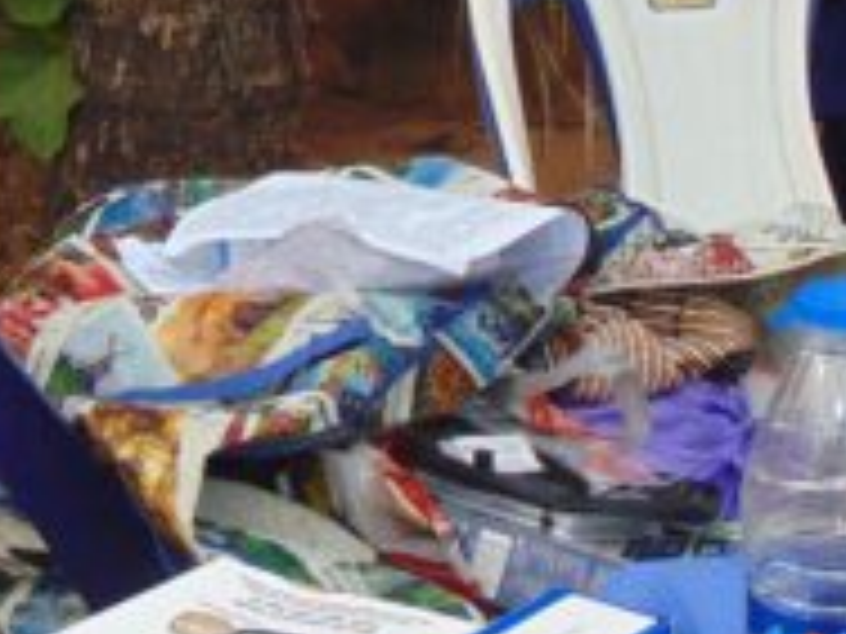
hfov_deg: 19.2
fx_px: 2493
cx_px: 320
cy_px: 121
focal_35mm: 102
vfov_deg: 14.4
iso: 80
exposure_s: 1/320
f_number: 3
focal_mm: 4.5
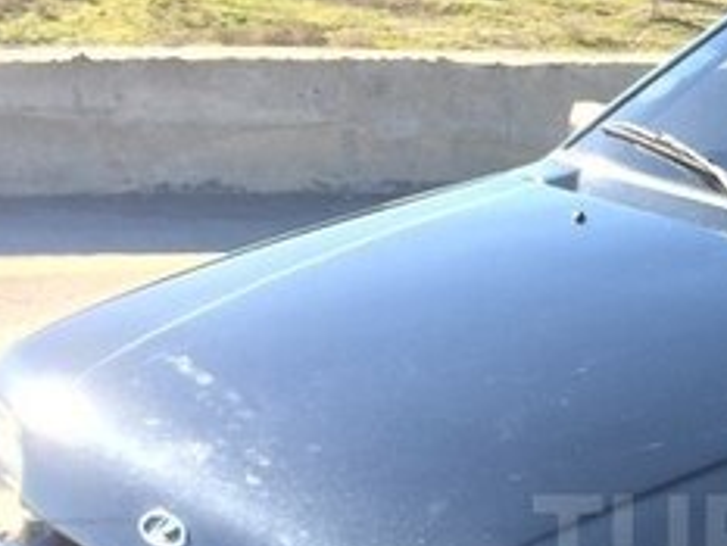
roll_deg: -2.5
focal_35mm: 82
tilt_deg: -20.5
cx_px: 852
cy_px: 541
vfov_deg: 17.6
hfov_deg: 22.2
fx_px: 1723
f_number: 2.2
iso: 32
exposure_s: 1/562
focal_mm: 4.15
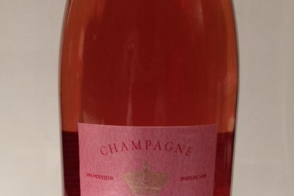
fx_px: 400
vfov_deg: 26.8
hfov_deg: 40.3
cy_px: 169
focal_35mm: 49
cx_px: 147
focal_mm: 4.28
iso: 64
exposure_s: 1/20
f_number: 2.4
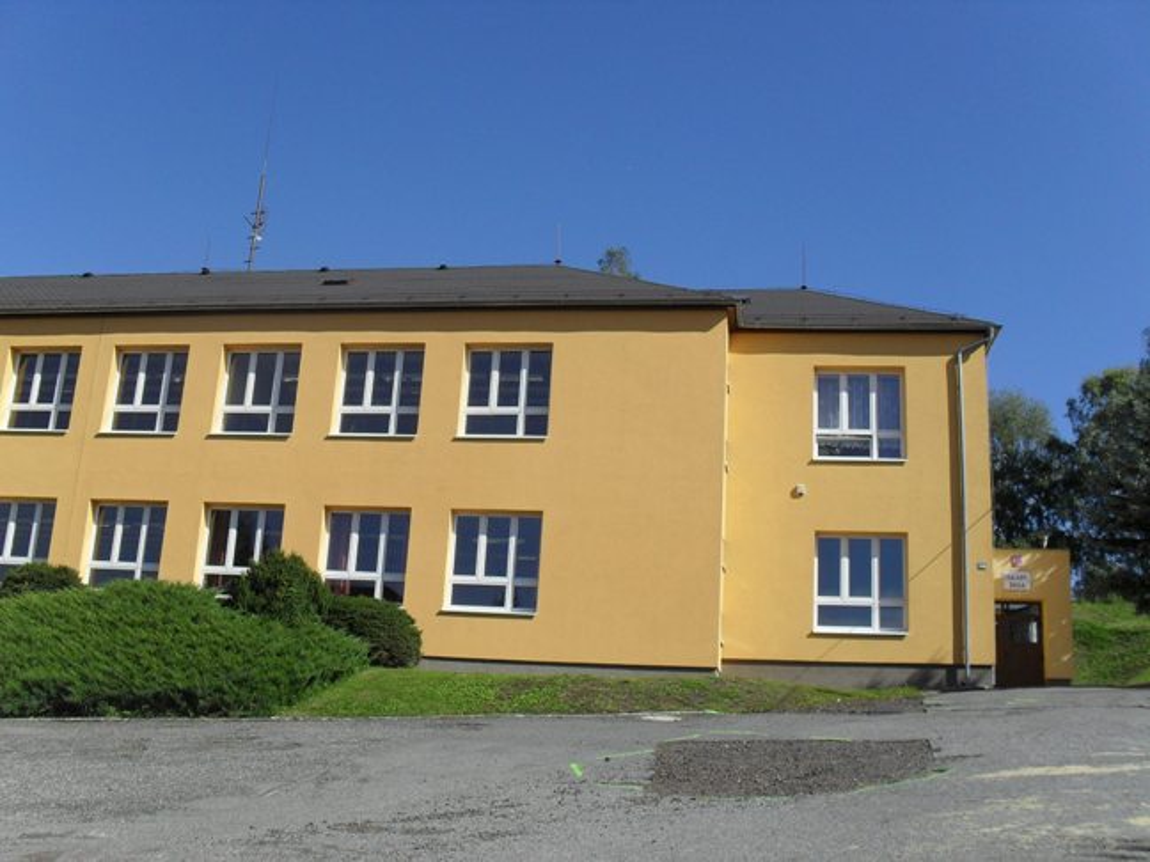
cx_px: 575
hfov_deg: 52.6
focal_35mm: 35
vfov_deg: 40.7
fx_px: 1163
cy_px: 431
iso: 100
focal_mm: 6.3
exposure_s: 1/250
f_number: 8.4
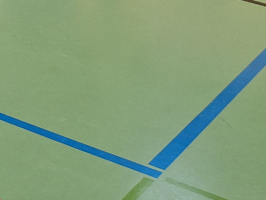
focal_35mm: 103
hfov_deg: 15.2
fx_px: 792
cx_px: -276
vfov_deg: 12.2
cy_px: -238
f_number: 1.8
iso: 50
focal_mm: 5.4
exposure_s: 1/50
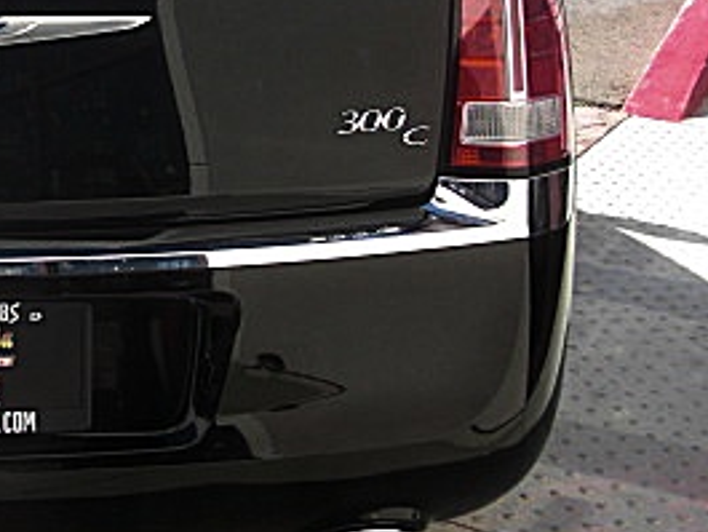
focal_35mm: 87
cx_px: -59
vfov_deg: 16.8
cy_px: 91
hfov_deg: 21.4
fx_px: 1780
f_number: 2.8
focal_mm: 6.3
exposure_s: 1/320
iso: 50
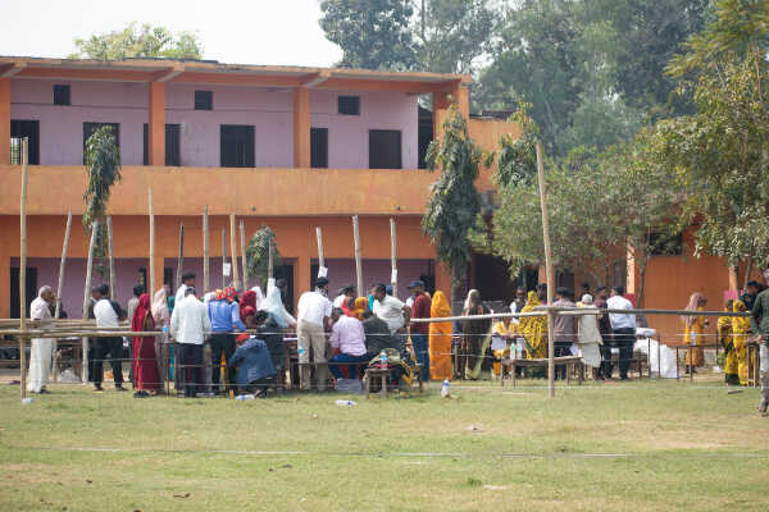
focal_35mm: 105
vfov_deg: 13.0
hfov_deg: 19.5
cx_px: 384
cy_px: 256
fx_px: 2243
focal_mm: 70
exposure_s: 1/800
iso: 200
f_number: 4.5
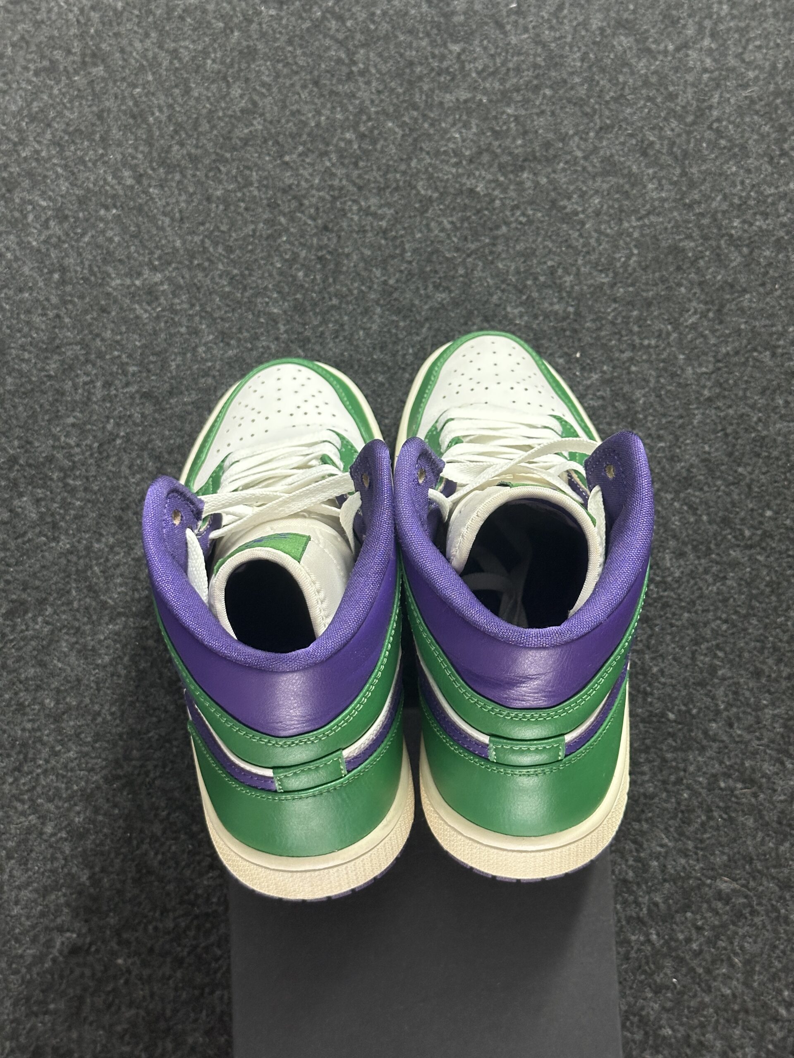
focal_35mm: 48
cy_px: 529
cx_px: 397
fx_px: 1468
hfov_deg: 30.3
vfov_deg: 39.7
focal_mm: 6.86
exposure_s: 1/33
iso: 400
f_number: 1.78
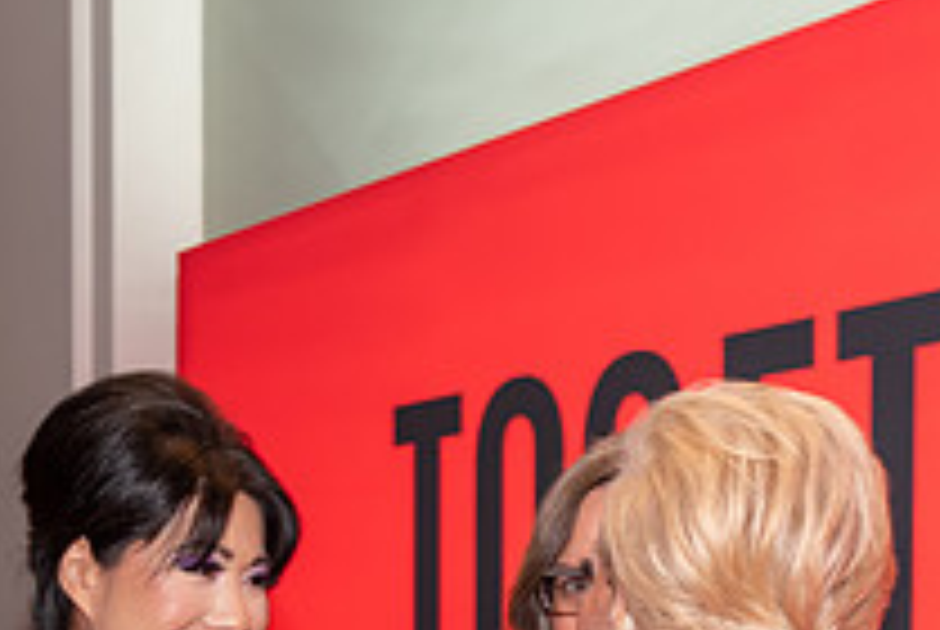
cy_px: 835
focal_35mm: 79
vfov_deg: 16.3
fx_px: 2066
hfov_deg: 25.4
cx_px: 252
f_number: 4
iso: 800
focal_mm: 19
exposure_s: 1/60
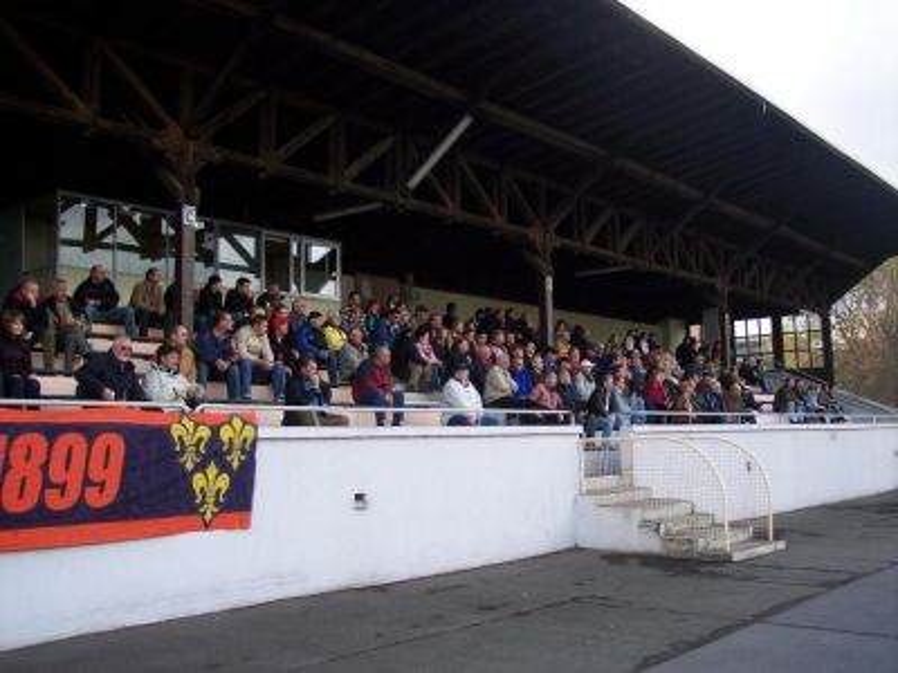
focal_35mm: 39
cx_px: 449
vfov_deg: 36.8
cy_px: 336
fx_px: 1012
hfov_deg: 47.9
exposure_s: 1/125
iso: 100
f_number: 3.4
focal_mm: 8
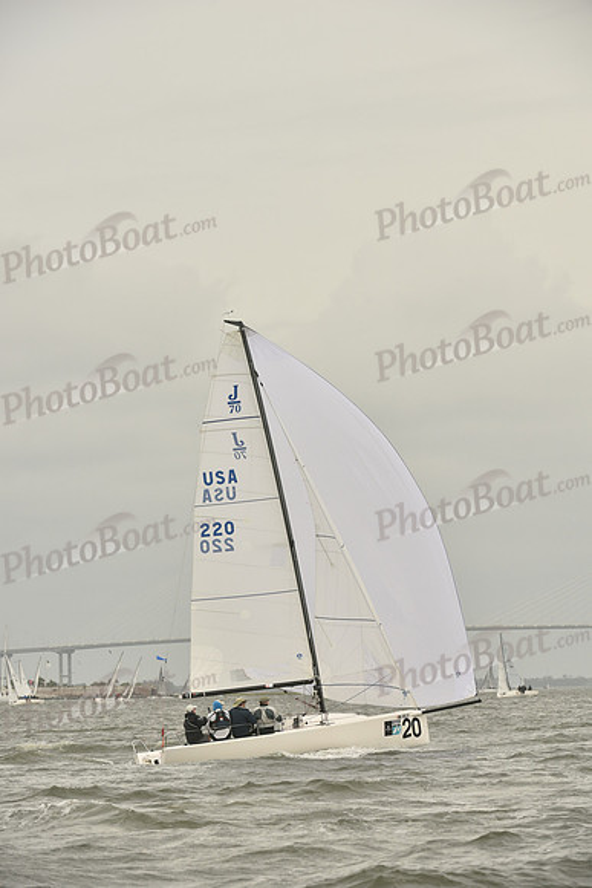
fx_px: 4930
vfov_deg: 10.3
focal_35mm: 200
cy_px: 444
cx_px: 296
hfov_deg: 6.9
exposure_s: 1/1000
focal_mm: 200
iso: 320
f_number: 8
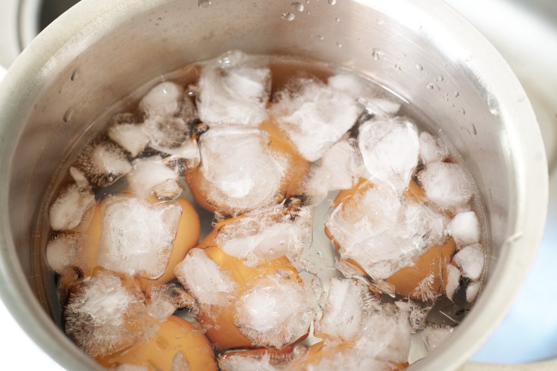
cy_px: 186
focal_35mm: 70
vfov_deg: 19.4
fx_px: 1083
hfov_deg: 28.9
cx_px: 278
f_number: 8
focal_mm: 70
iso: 1000
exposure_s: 1/80
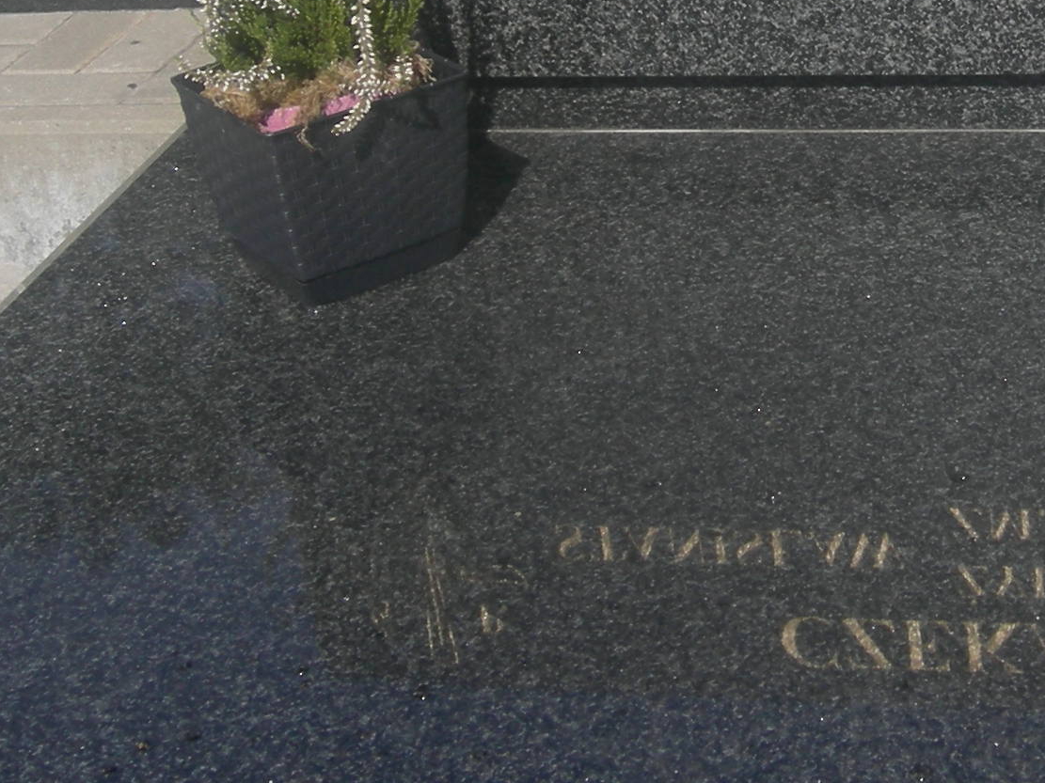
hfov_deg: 22.9
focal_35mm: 84
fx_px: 2536
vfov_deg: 17.2
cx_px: 872
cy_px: 27
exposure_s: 1/772
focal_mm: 7.5
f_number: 7.6
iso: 64
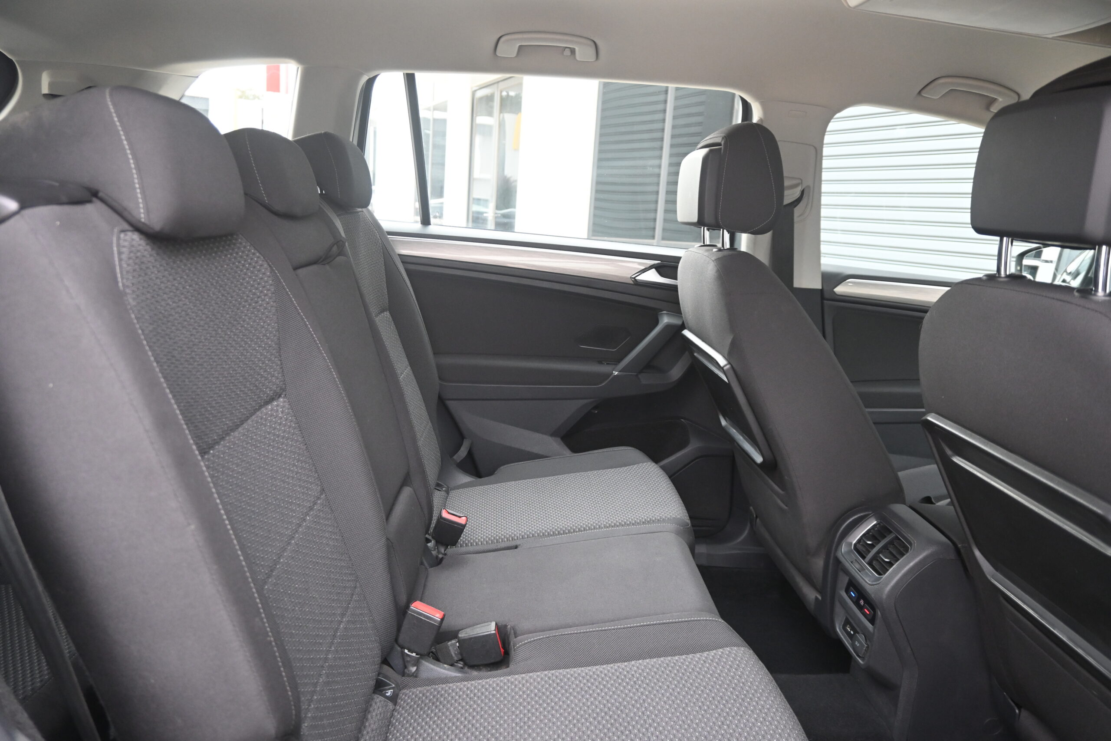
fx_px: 810
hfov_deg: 68.9
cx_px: 556
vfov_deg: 49.1
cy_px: 370
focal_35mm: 26
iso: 1100
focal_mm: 17.5
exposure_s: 1/125
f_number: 3.5
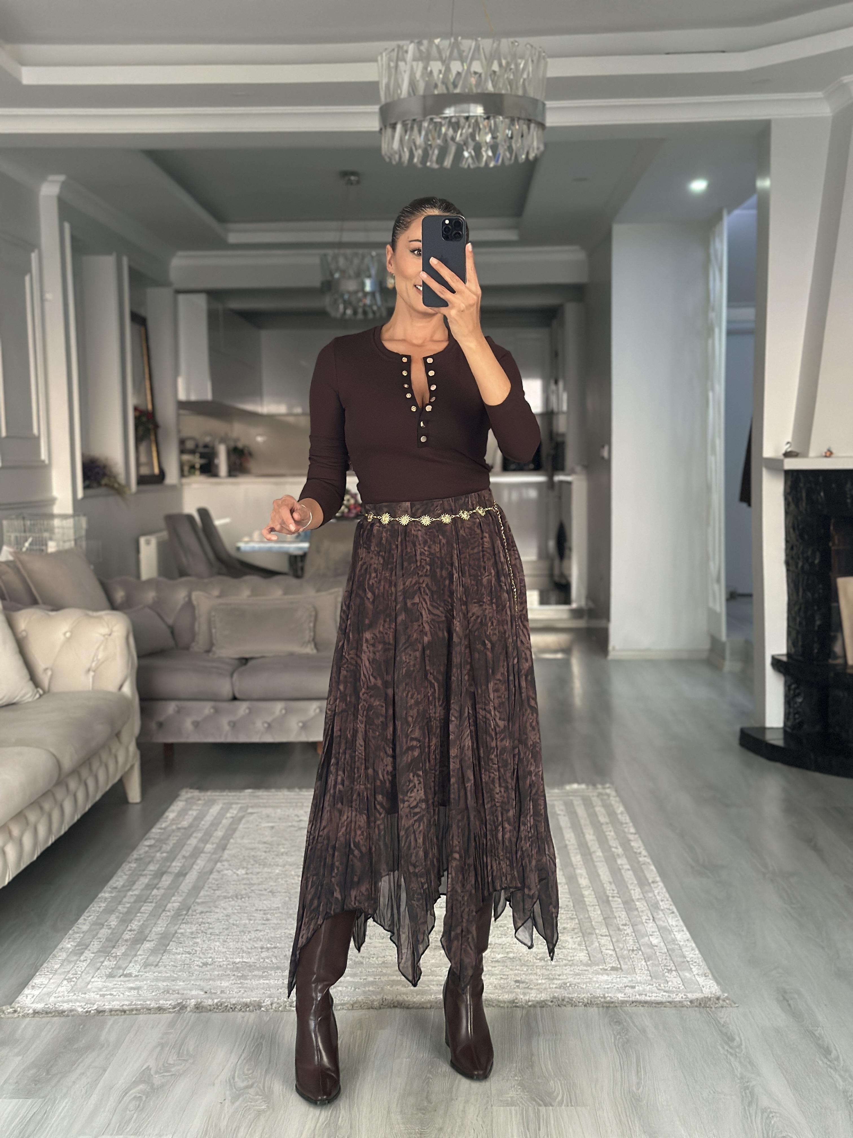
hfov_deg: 30.3
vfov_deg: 39.7
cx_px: 426
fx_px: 1577
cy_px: 569
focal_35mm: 48
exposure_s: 1/44
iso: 400
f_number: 1.78
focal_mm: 6.86
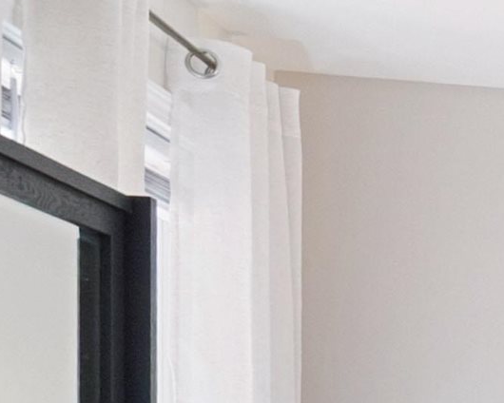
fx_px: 1462
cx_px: 1244
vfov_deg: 14.5
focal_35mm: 98
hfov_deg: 13.5
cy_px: 627
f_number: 10
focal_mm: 12
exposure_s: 1/2.5
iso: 200
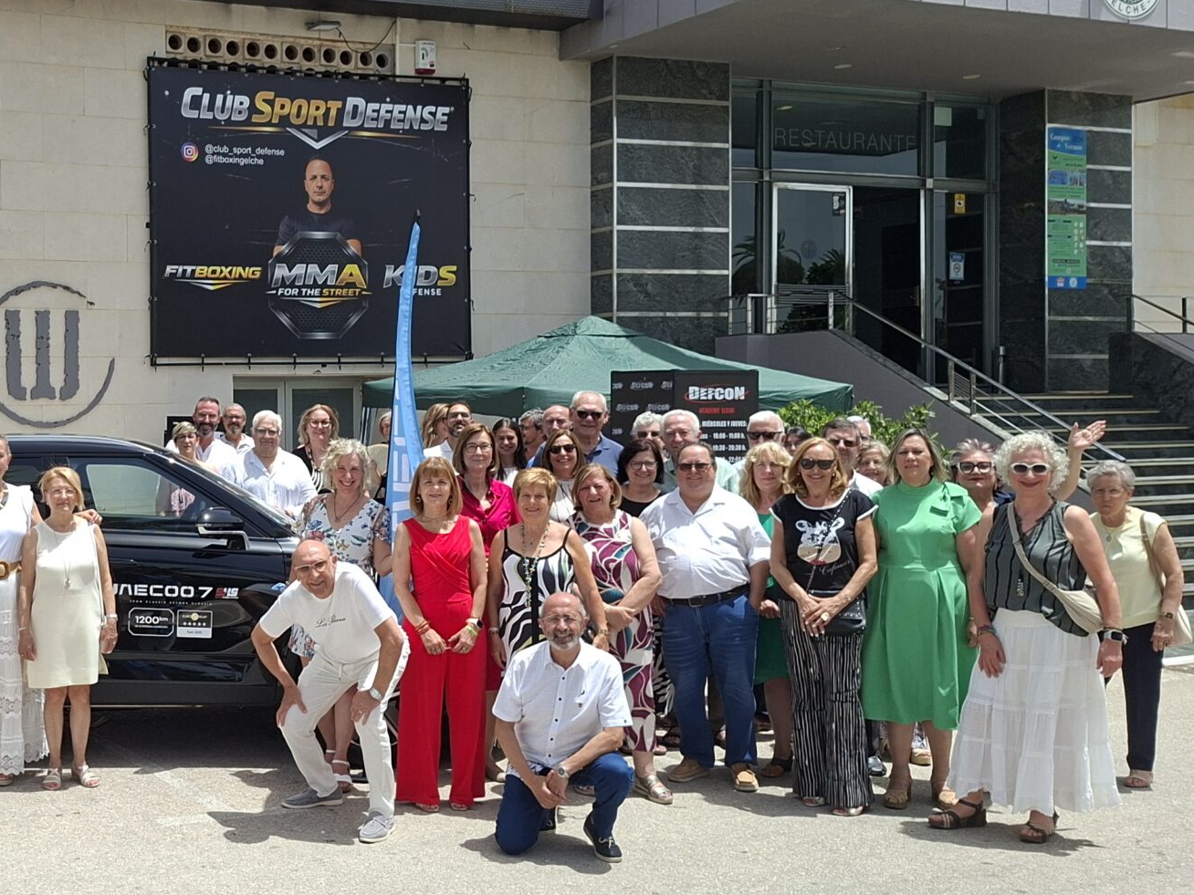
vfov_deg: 32.2
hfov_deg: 39.5
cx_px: 157
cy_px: 426
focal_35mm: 45
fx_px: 1552
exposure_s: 1/1536
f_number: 1.8
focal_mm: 5.54
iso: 50
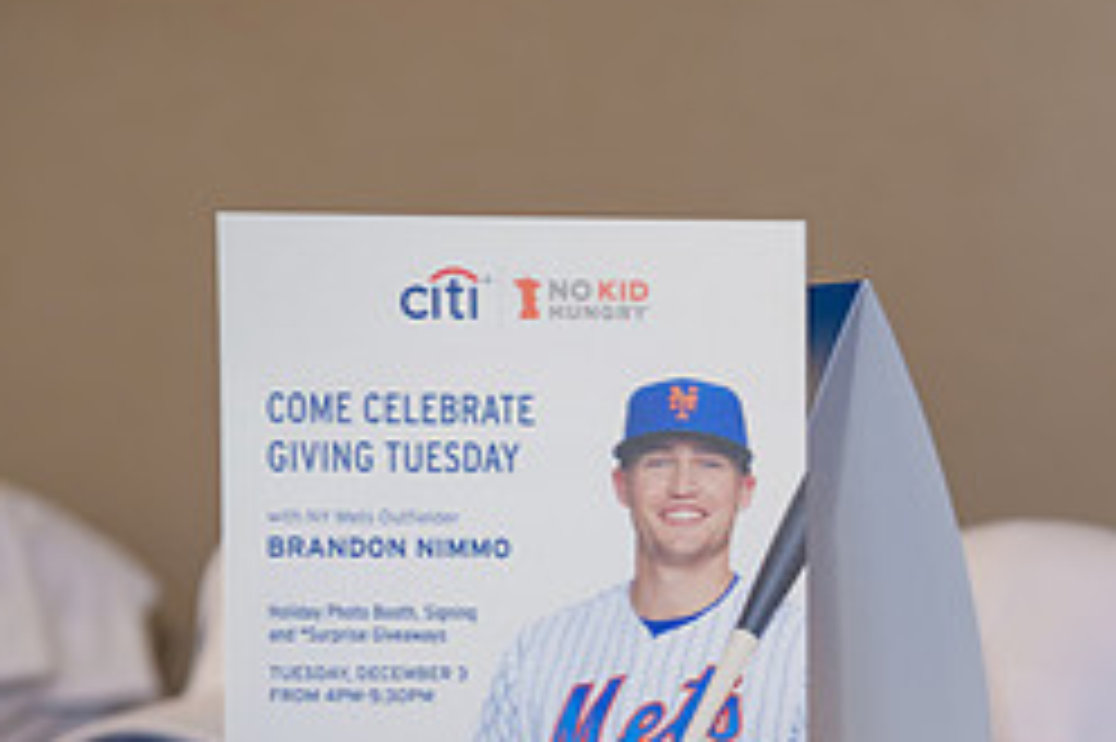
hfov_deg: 19.2
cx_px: 1134
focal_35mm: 103
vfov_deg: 13.0
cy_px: 803
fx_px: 3191
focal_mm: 44
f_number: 3.2
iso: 400
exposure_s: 1/125
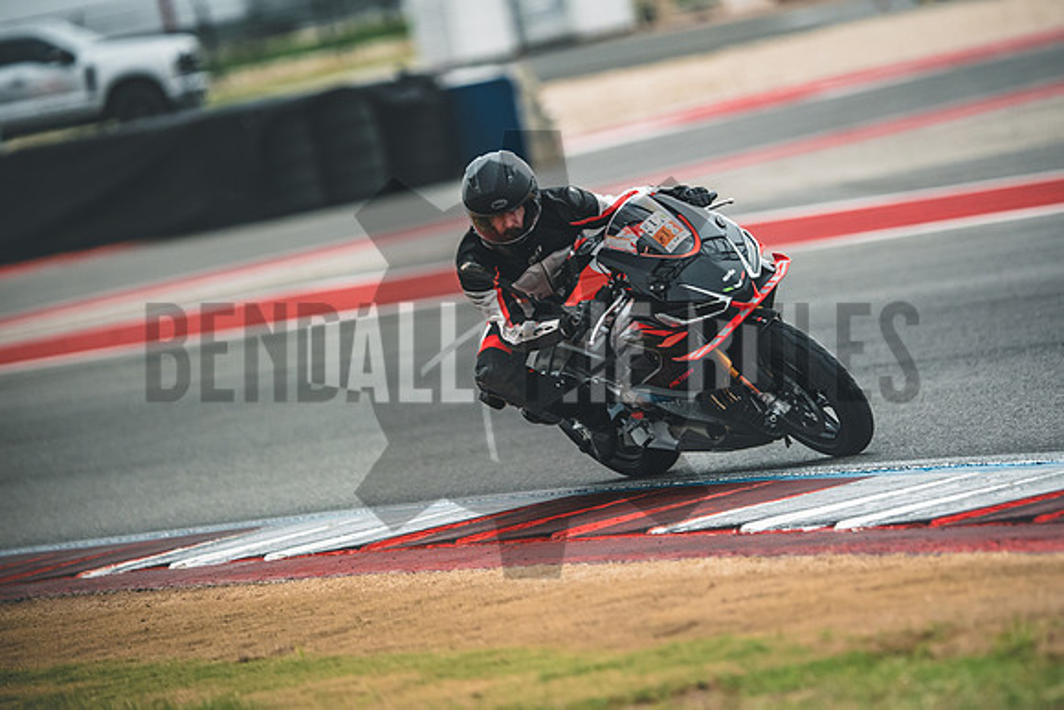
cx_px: 532
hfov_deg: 6.9
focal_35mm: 300
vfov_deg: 4.6
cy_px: 355
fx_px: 8868
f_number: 2
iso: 1250
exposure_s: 1/3200
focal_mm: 200
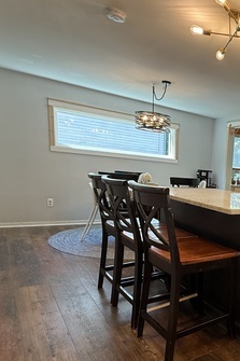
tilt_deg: -10.8
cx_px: 265
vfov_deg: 62.7
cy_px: 228
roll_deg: -4.6
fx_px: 290
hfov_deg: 37.4
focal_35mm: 29
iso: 160
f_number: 2.2
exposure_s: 1/120
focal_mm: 2.22
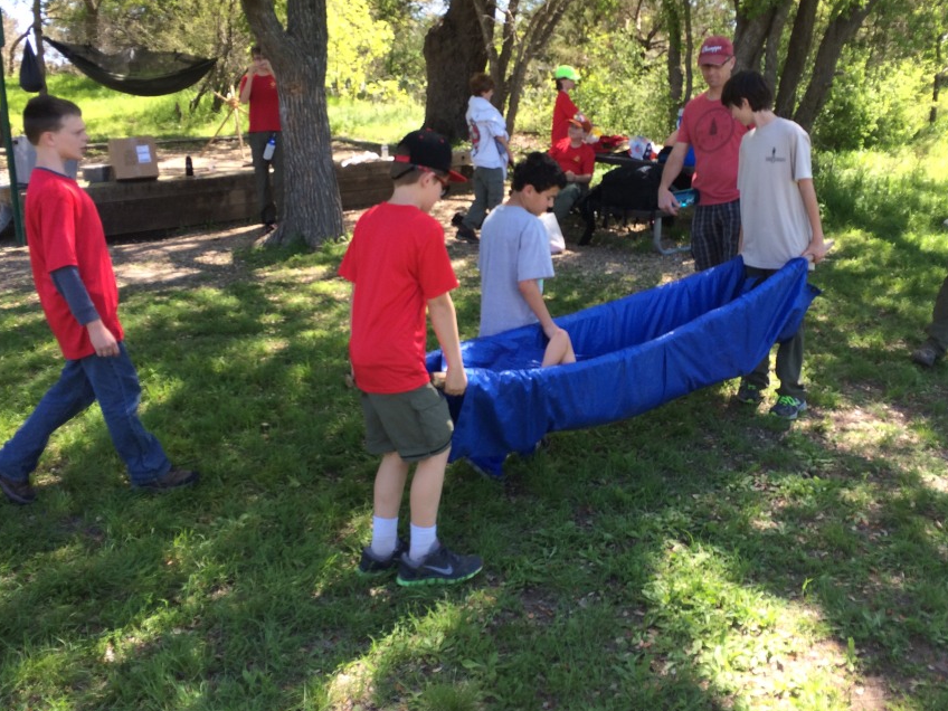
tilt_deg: -12.1
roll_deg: +3.6
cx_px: 533
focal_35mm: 35
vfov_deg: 40.6
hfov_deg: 52.5
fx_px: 959
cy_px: 296
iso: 32
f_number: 2.2
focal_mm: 4.15
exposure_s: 1/299
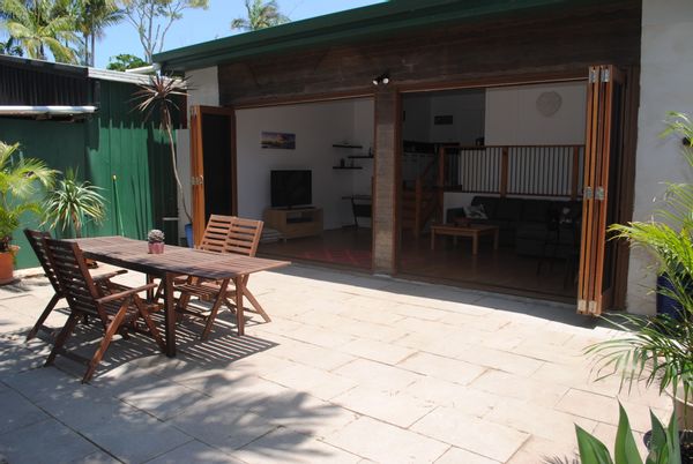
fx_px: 521
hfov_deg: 67.3
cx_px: 346
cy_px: 232
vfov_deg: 48.1
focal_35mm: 27
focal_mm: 18
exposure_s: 1/200
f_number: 6.3
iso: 100
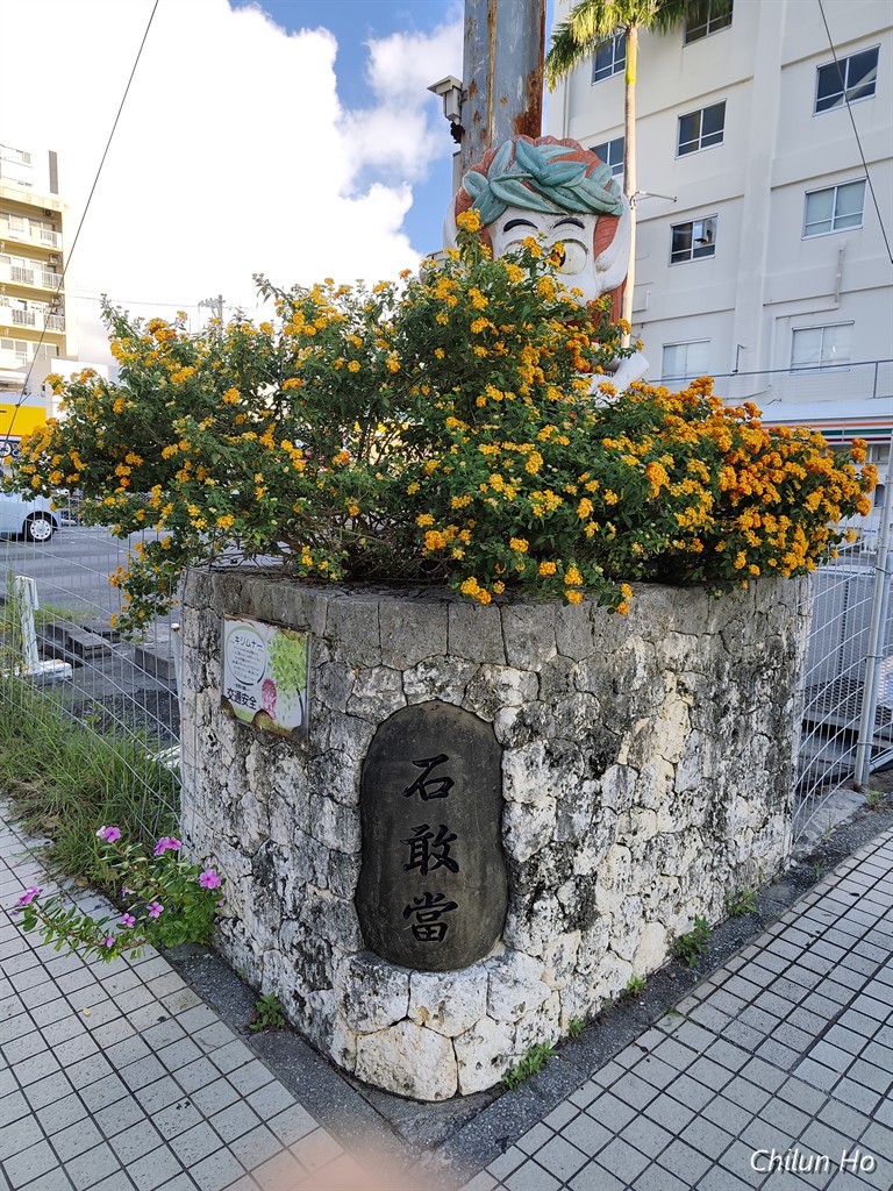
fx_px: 791
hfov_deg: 58.9
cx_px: 446
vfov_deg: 73.9
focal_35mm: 23
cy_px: 596
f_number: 1.7
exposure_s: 1/429
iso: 50
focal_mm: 6.07
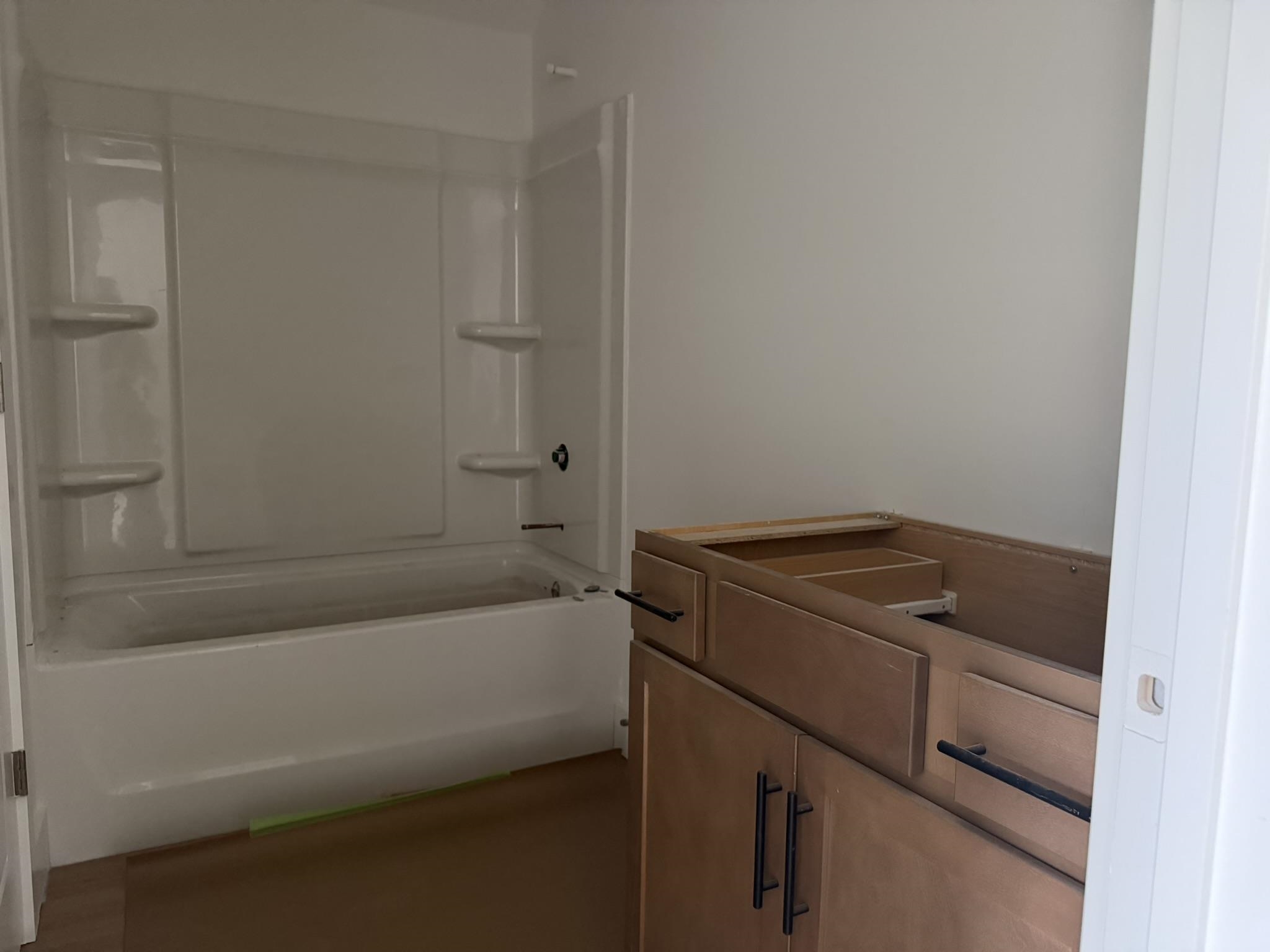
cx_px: 635
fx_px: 881
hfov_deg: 71.6
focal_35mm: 24
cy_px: 476
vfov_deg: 56.8
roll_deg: -0.9
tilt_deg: -6.2
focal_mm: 6.76
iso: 800
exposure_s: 1/40
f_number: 1.78
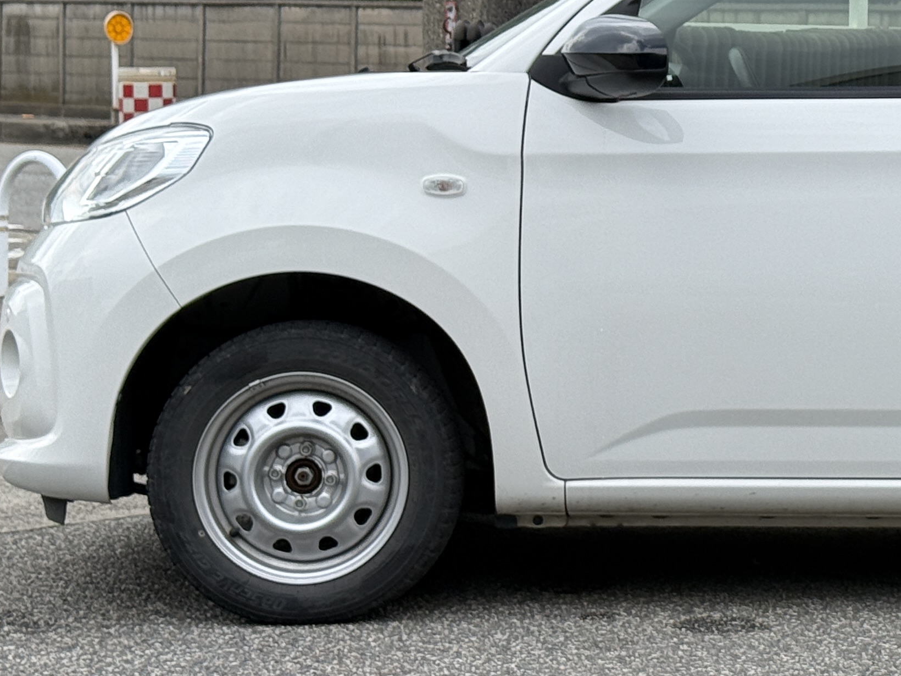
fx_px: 3071
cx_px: 936
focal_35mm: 118
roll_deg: -0.8
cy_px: 184
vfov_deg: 12.5
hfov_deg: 16.3
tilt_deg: -2.8
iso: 64
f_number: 1.78
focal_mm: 6.76
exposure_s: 1/3096
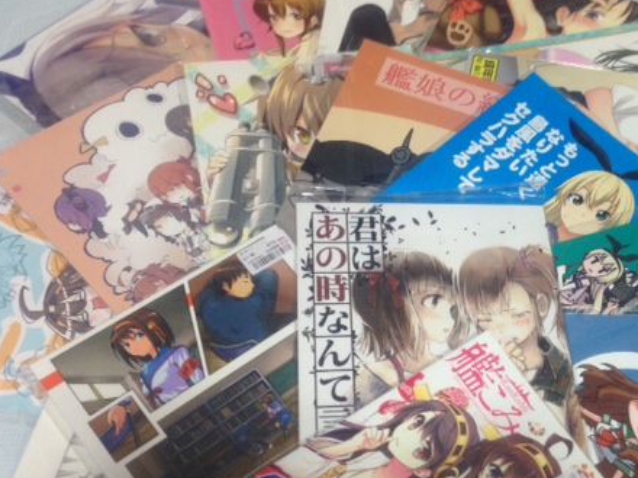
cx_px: 434
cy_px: 303
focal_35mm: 48
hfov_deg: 39.1
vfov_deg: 30.1
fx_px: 885
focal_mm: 4.12
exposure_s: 1/20
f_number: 2.4
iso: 125
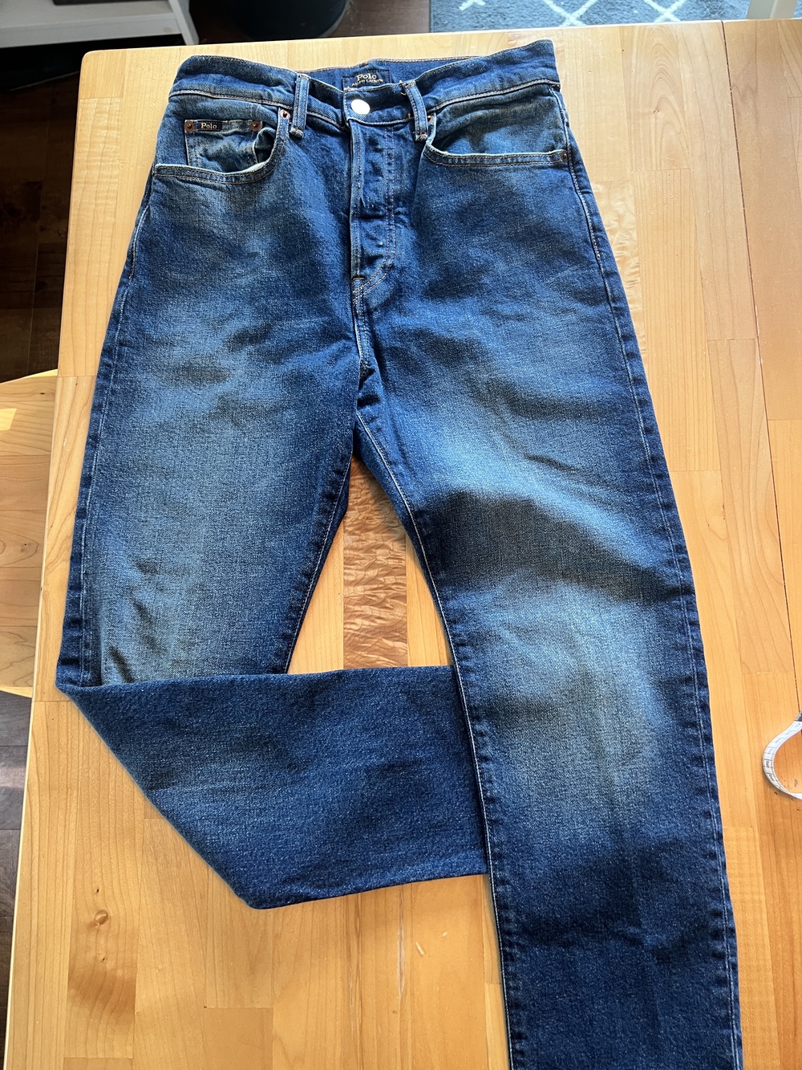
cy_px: 535
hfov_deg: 53.1
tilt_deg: -77.4
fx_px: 803
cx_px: 401
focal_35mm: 26
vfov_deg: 67.3
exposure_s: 1/60
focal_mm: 5.7
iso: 125
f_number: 1.5
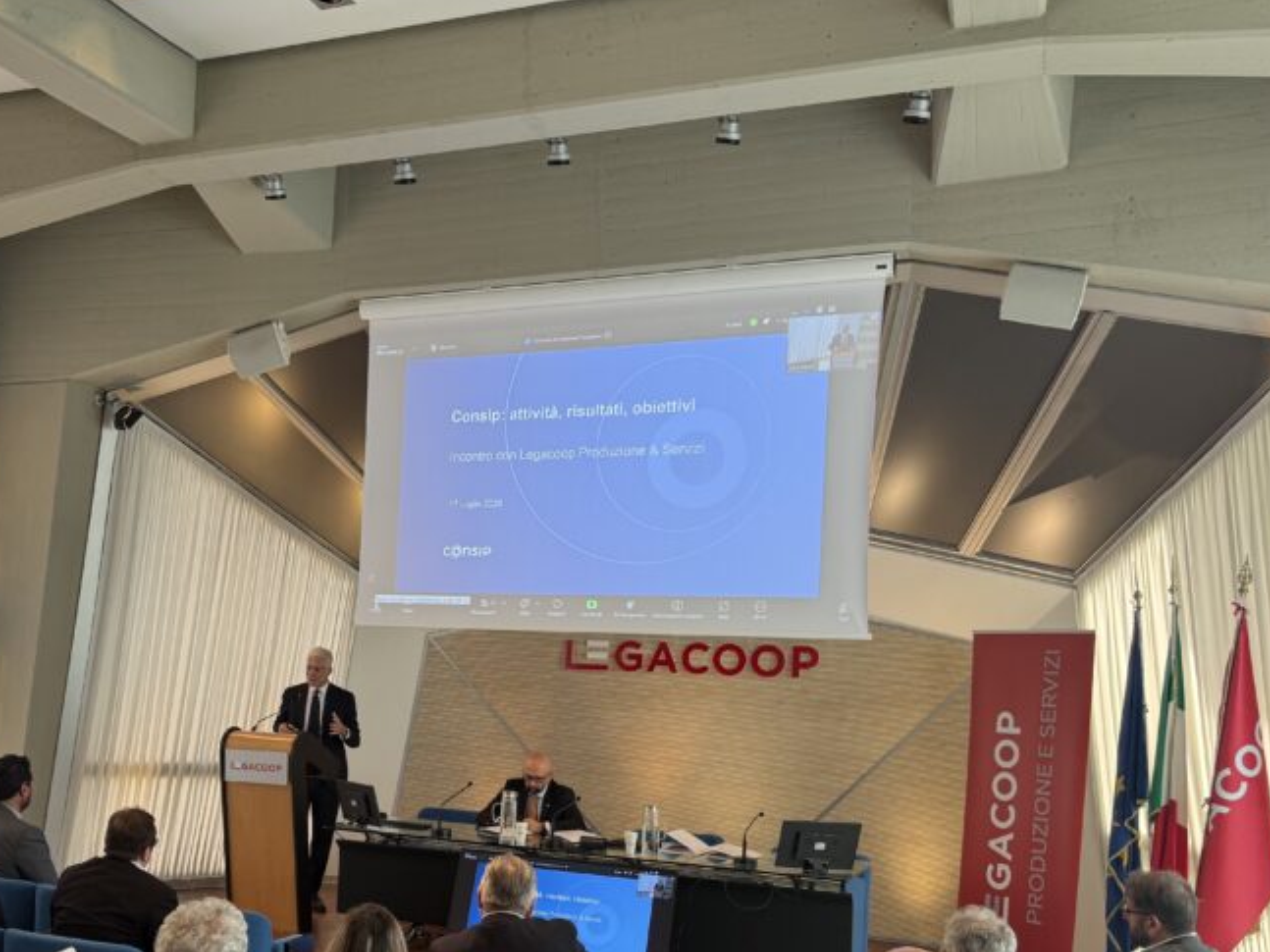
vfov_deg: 37.1
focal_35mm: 38
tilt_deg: +0.0
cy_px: 671
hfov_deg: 48.1
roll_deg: -3.1
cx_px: 412
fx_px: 1394
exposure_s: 1/100
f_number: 1.78
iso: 50
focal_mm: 6.76
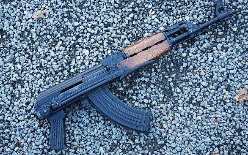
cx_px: 121
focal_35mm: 49
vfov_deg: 26.6
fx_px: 328
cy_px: 79
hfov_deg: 41.4
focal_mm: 31
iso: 200
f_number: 4
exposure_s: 1/40
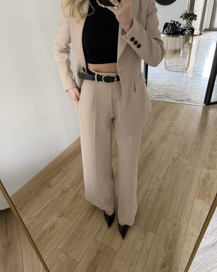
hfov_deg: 56.8
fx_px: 201
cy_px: 132
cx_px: 108
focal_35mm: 25
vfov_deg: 68.1
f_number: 1.78
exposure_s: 1/70
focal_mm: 6.76
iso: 200
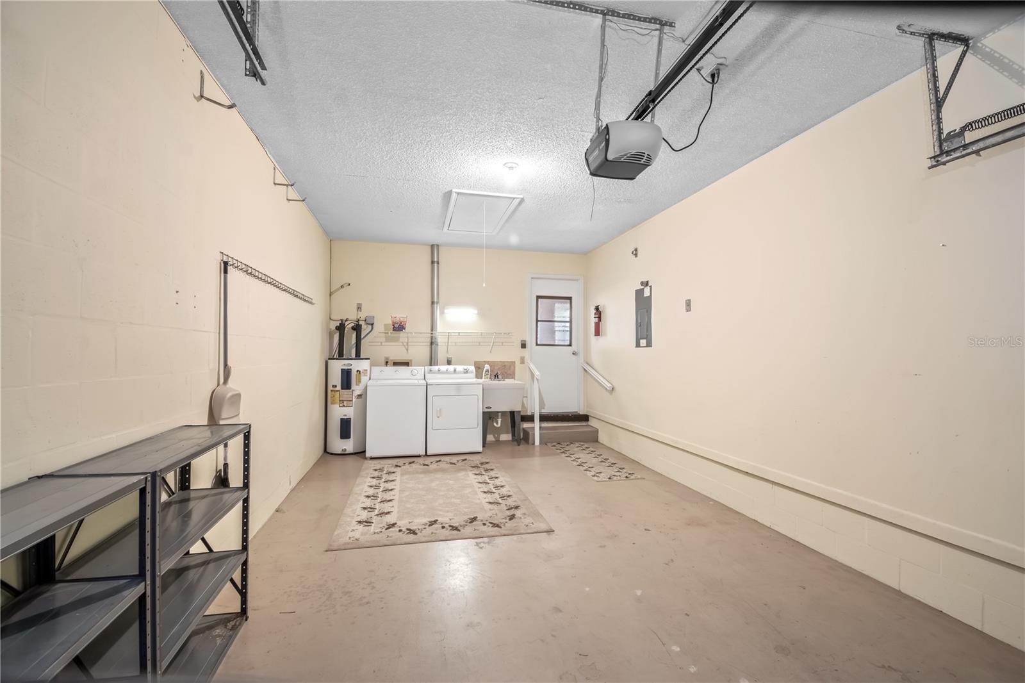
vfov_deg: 77.3
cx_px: 512
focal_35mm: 15
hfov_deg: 100.4
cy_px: 342
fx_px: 427
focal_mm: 10
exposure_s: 1/1.67
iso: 250
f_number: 9
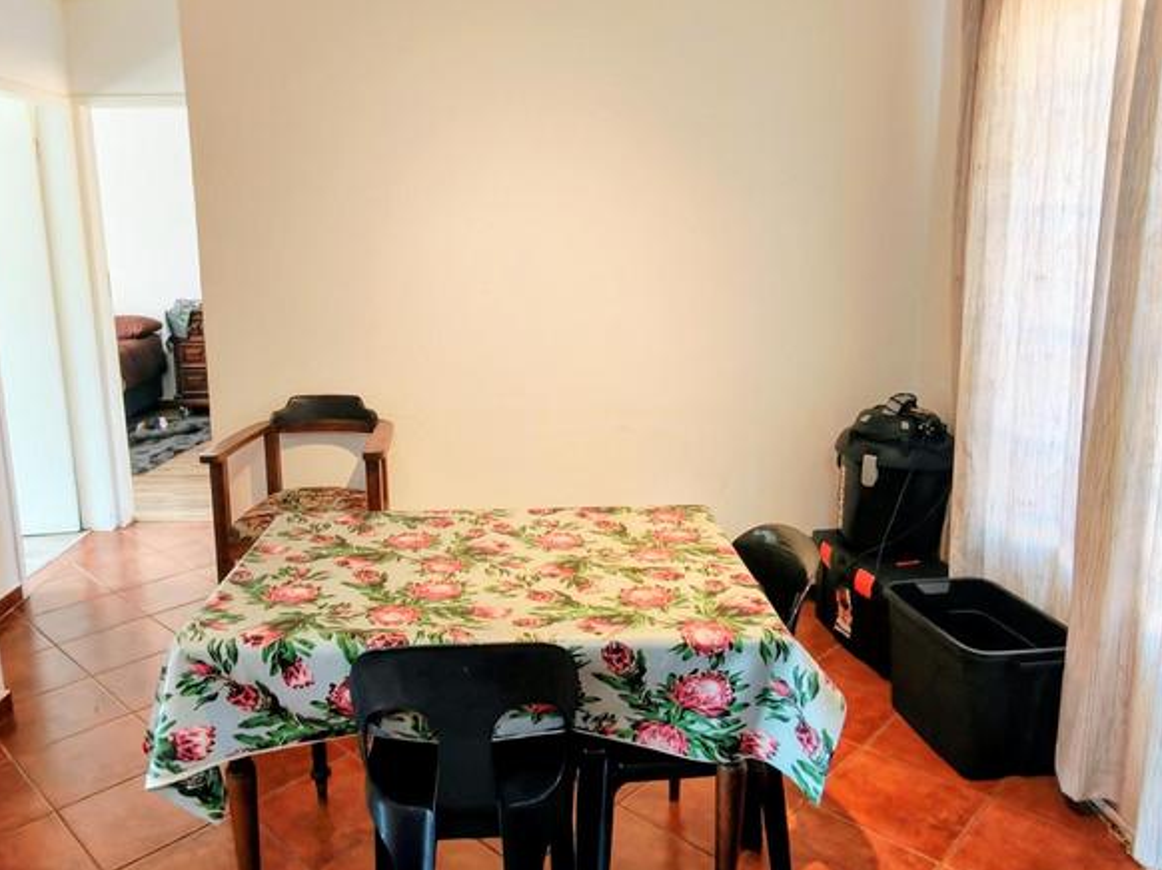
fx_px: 738
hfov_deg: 76.2
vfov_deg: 61.0
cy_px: 401
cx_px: 525
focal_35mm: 22
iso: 151
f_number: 2.2
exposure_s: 1/33.3
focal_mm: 1.96
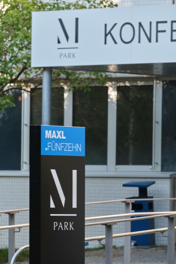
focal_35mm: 285
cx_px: 88
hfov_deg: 4.8
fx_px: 2092
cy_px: 132
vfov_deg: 7.2
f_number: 6.4
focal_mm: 189.7
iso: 400
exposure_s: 1/160
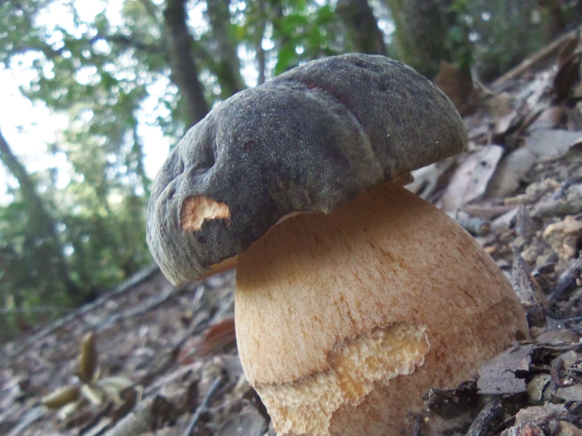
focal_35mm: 42
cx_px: 314
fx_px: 706
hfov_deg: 44.8
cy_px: 298
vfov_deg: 34.0
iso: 200
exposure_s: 1/30
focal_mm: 5.1
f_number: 3.9
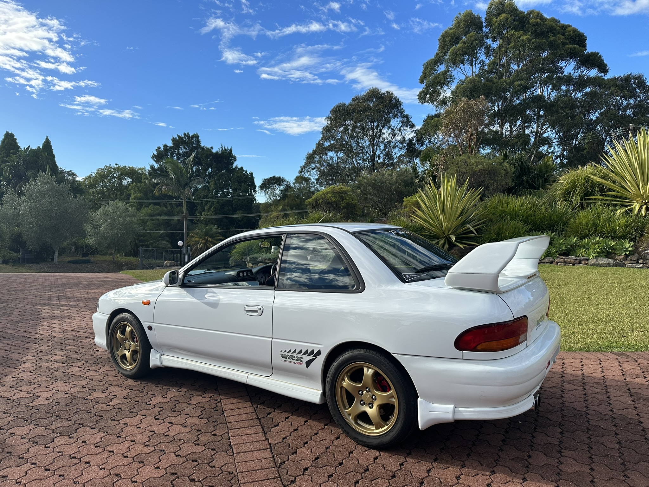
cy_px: 244
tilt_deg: -3.5
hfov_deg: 71.6
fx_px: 450
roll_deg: +0.5
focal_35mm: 24
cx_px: 324
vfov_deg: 56.8
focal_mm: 6.86
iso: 80
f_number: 1.78
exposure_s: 1/3861
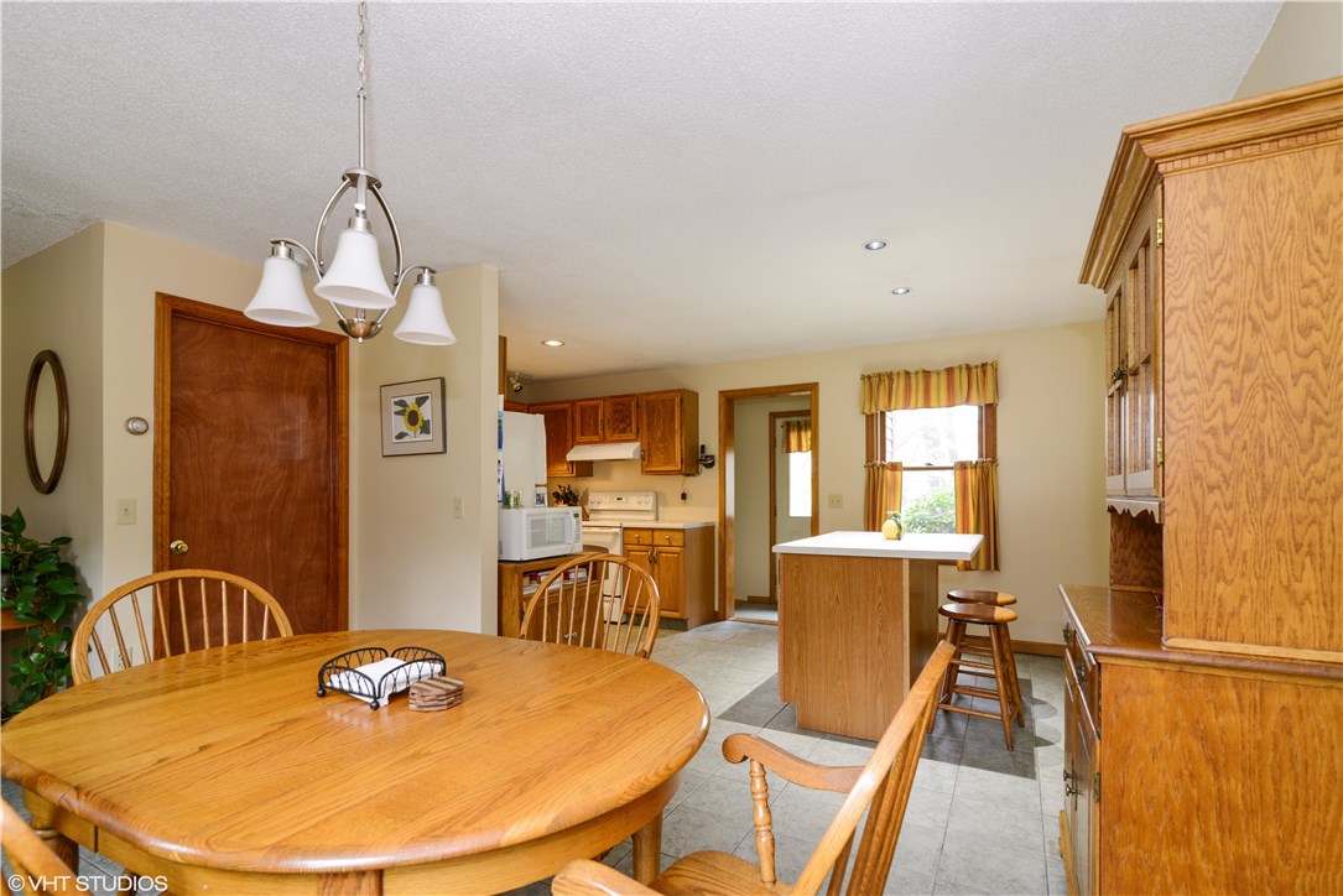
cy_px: 448
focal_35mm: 16
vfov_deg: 73.8
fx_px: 597
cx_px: 672
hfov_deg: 96.7
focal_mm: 16
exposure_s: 1/1.25
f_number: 8
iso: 200
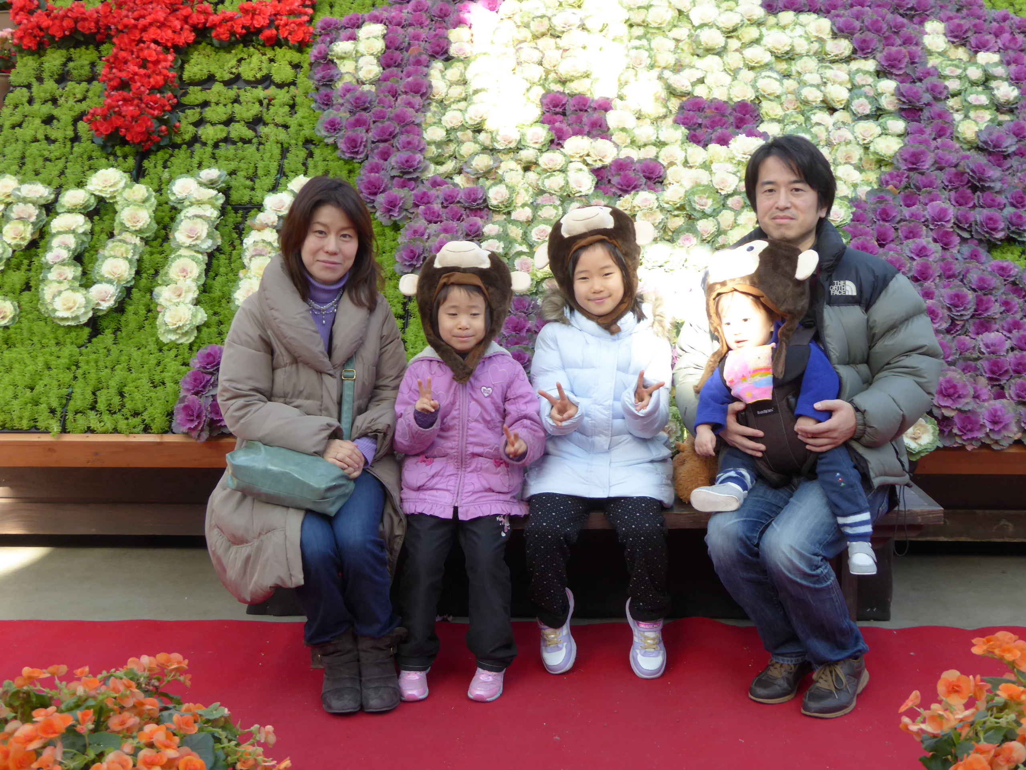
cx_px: 513
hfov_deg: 36.2
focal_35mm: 53
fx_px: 1571
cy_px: 385
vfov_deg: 27.5
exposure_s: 1/60
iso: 160
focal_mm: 9
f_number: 4.1
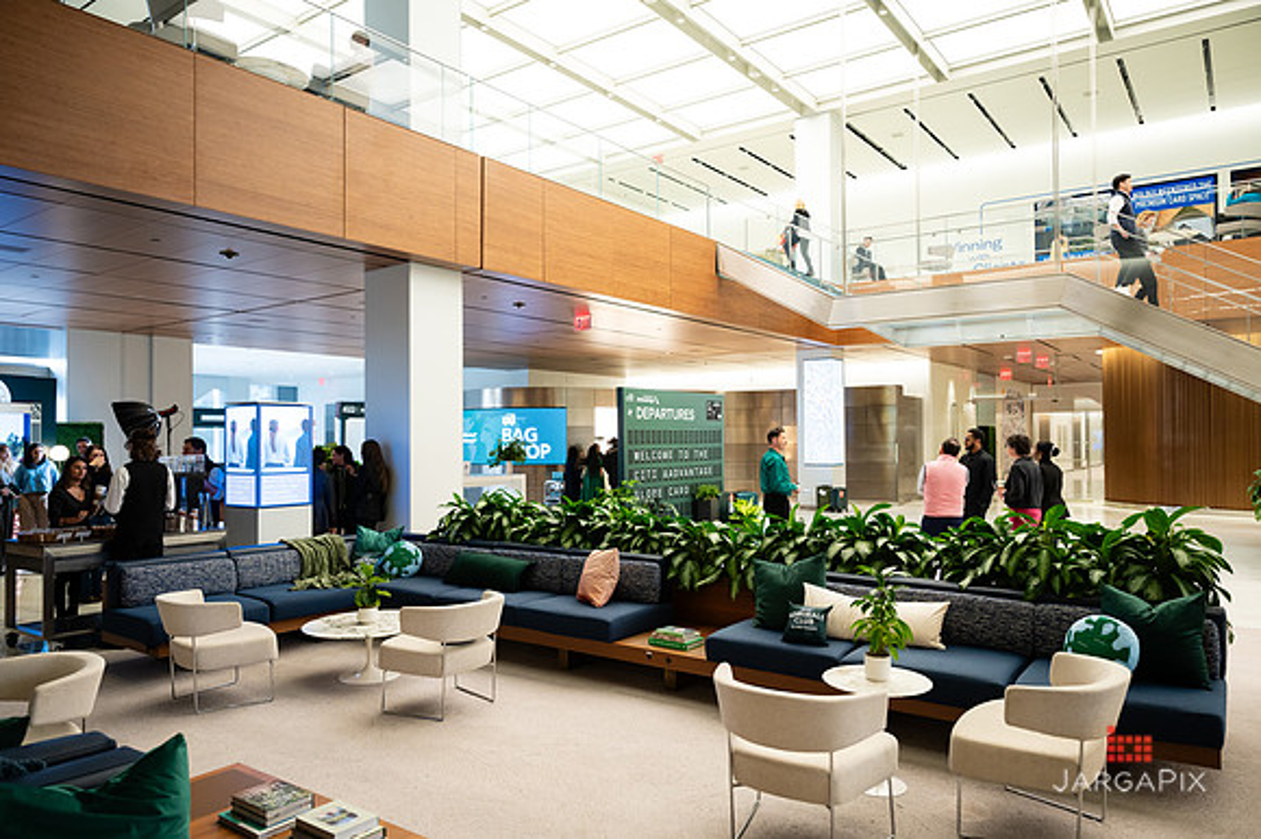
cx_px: 630
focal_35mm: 24
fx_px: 844
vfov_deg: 52.9
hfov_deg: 73.5
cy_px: 420
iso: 1250
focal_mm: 24
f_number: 3.2
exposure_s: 1/160
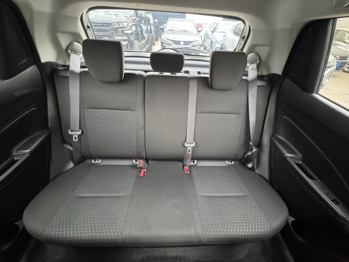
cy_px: 131
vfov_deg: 85.7
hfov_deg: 102.1
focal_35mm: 14
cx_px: 174
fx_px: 141
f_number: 2.2
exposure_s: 1/52
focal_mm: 2.22
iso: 1250
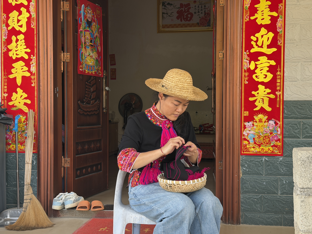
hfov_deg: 39.7
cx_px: 156
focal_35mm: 48
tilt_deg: -0.7
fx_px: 433
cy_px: 117
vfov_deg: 30.3
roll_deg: +0.5
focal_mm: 6.76
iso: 64
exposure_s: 1/248
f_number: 1.78
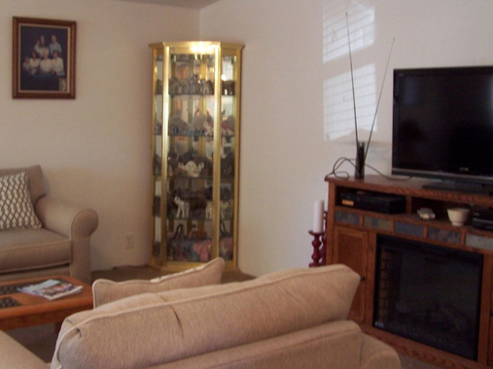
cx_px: 237
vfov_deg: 30.2
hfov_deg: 39.7
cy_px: 163
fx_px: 683
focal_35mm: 48
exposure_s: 1/10
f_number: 2.8
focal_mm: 6.3
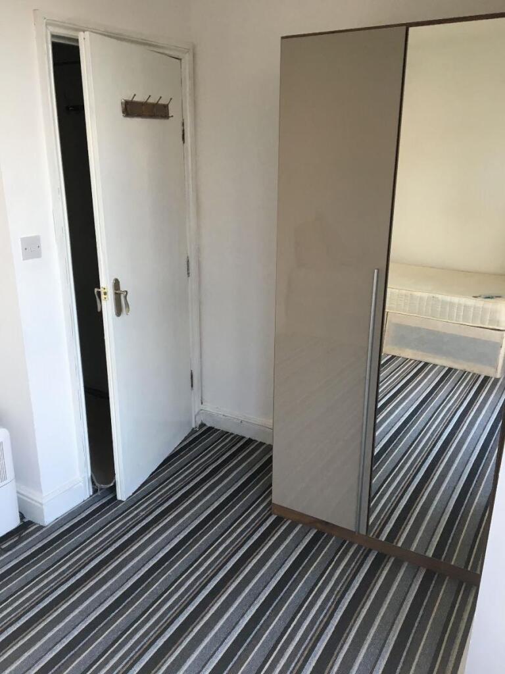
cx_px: 252
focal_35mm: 29
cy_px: 337
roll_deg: +0.1
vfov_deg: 61.7
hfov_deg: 48.2
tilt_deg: -18.6
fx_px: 564
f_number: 2.2
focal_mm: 4.15
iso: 80
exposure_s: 1/33
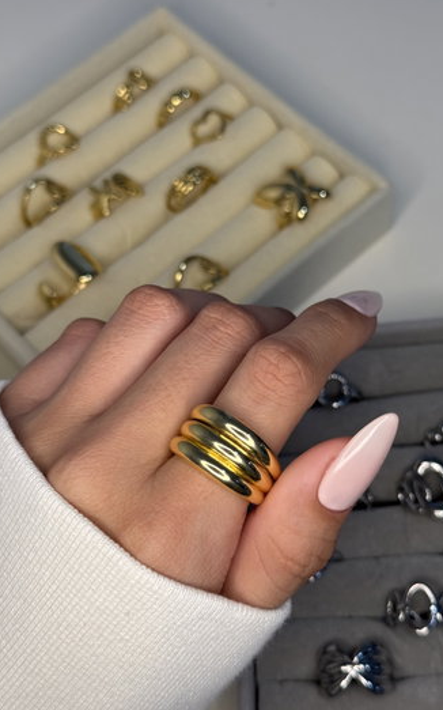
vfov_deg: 38.9
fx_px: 1005
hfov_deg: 24.9
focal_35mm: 52
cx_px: 222
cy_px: 354
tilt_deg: -61.1
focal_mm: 6.76
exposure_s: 1/101
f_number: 1.78
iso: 100
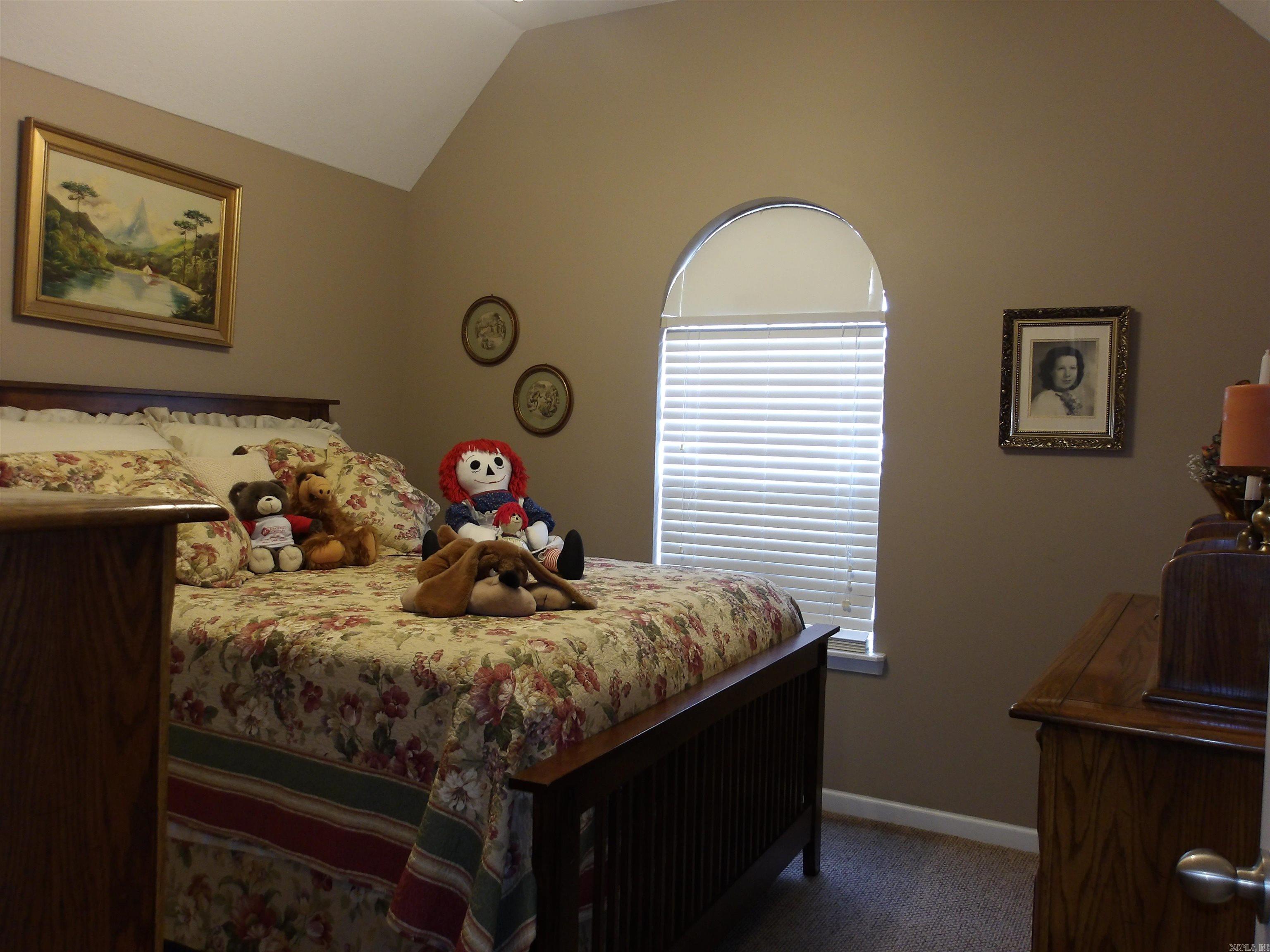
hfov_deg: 65.3
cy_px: 476
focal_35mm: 27
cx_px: 635
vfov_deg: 51.4
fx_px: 991
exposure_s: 1/25
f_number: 3
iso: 200
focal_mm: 4.9
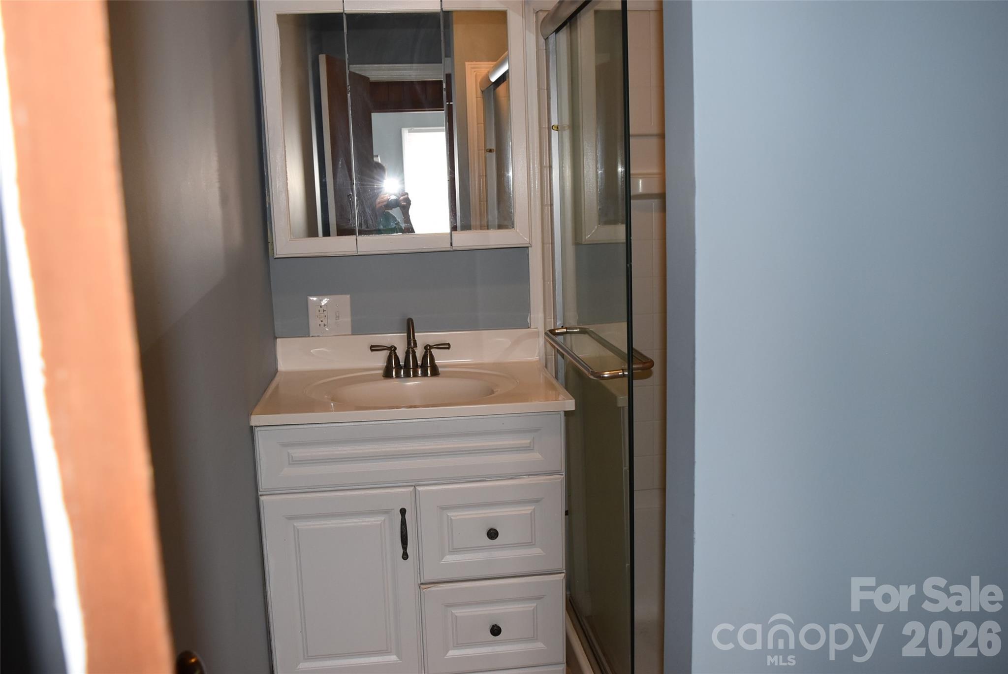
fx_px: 882
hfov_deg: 59.5
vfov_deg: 41.8
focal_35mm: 32
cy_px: 337
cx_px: 504
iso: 800
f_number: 5
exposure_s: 1/100
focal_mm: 21
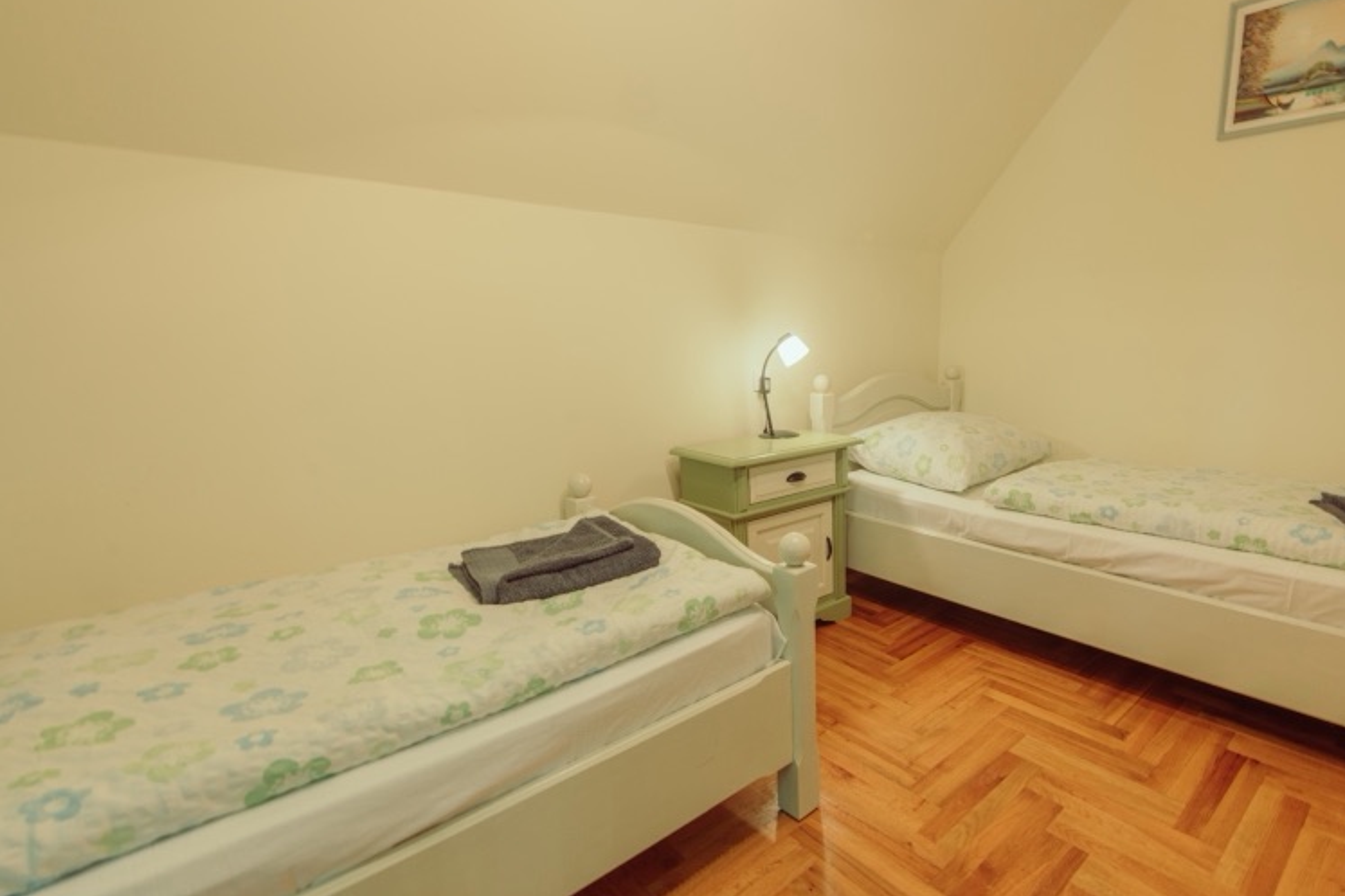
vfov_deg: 67.2
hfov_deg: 88.6
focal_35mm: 18
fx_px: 672
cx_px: 821
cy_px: 495
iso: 100
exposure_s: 1/2.5
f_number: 10
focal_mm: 14
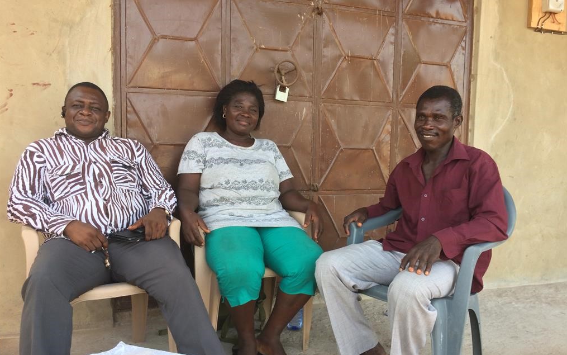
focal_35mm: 31
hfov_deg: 61.2
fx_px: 479
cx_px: 283
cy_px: 178
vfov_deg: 40.6
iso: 32
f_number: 2.2
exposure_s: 1/120
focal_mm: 4.15
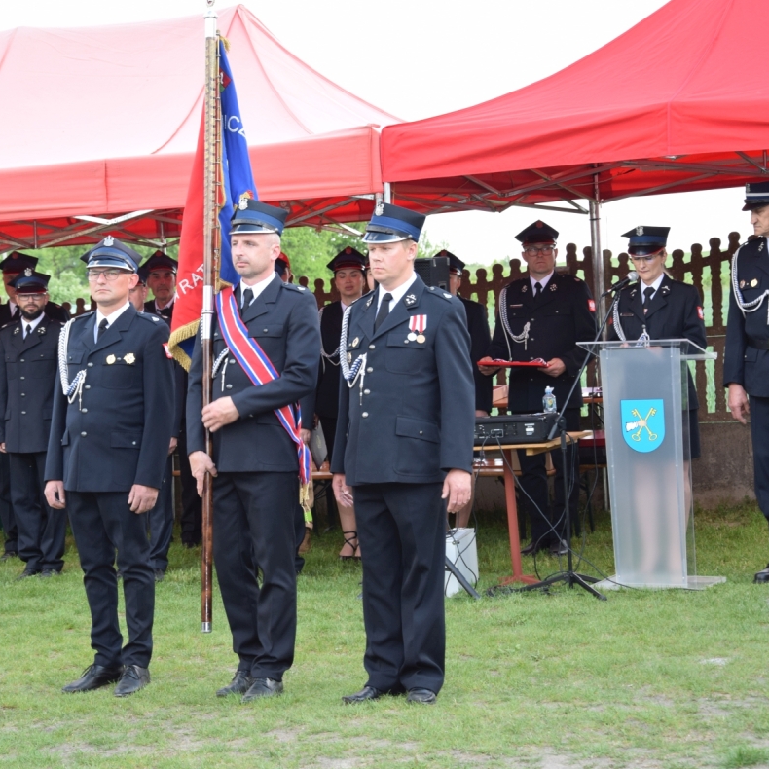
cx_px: 332
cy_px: 384
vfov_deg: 18.7
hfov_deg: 18.7
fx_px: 2337
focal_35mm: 93
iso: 280
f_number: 5.6
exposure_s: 1/125
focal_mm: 48
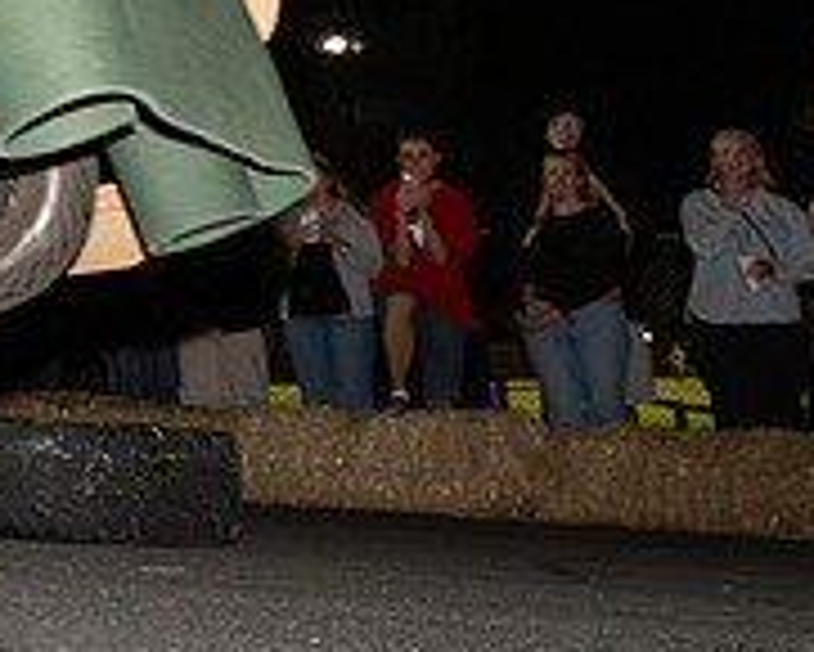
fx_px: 2579
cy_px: 94
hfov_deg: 15.1
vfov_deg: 14.3
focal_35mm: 107
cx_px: -731
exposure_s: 1/400
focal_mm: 24
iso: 2000
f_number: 2.8
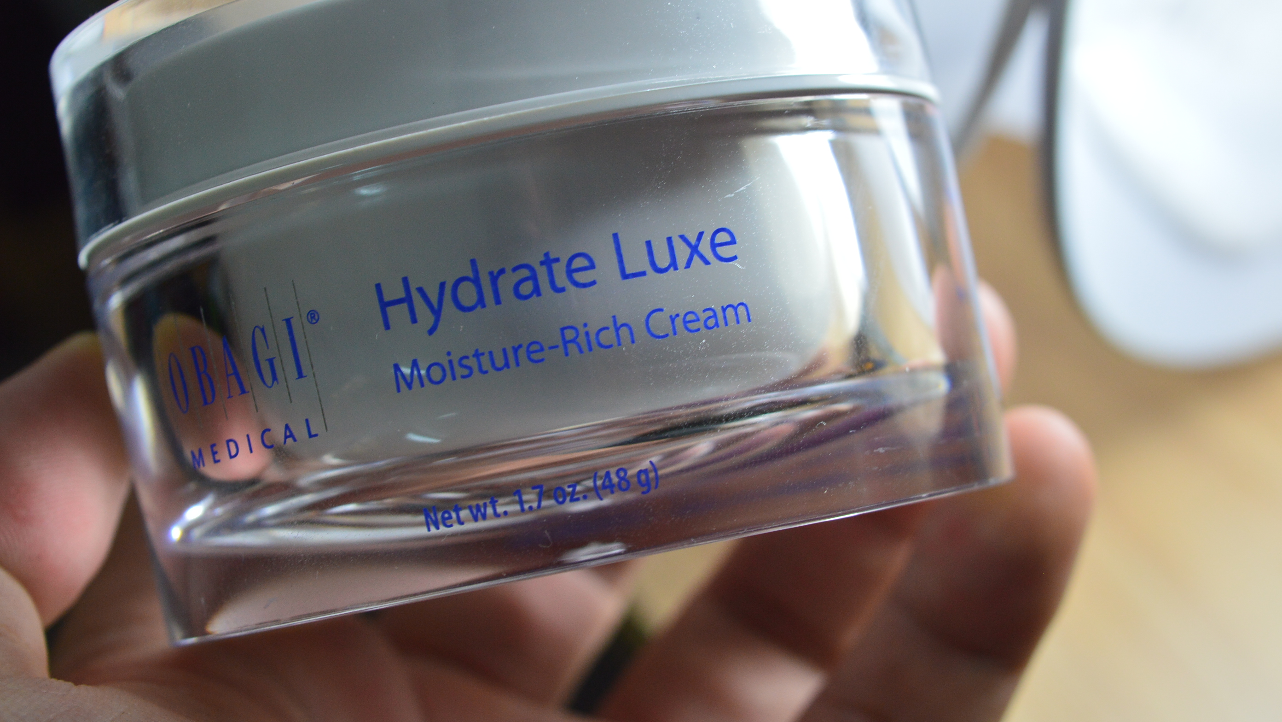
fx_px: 2652
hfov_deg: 27.2
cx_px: 609
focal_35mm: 78
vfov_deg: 15.5
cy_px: 291
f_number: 8
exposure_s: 1/80
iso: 400
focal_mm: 46
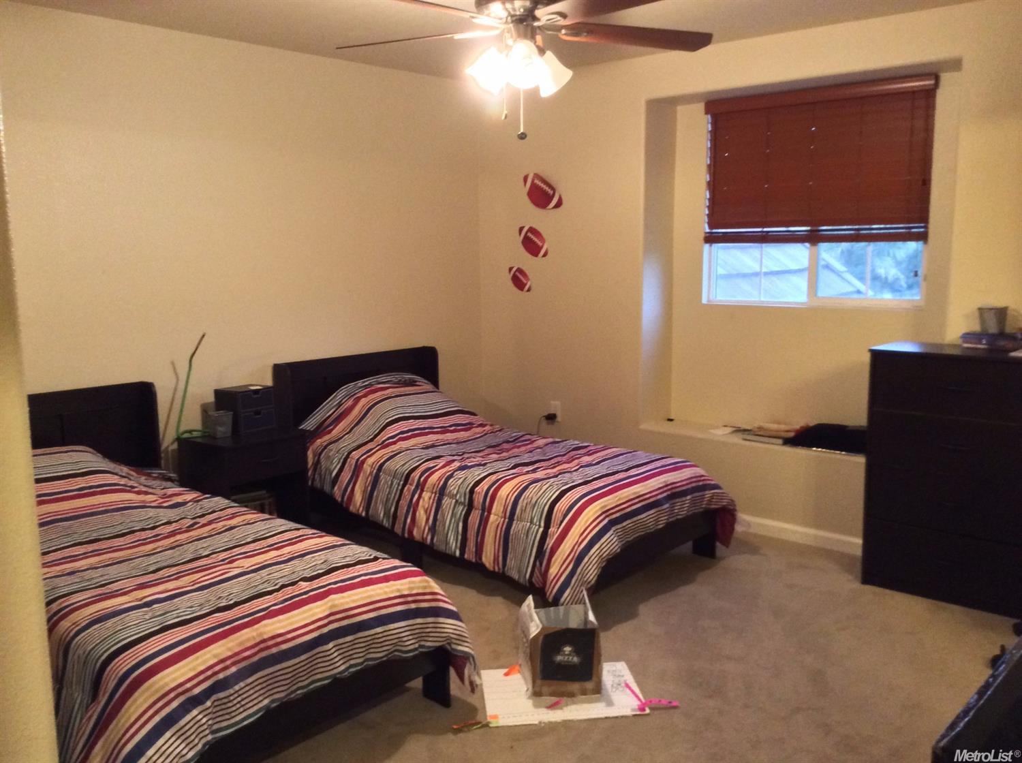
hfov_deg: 56.9
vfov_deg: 44.0
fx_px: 943
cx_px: 511
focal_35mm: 32
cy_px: 382
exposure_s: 1/15
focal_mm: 3.3
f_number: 2.4
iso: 320
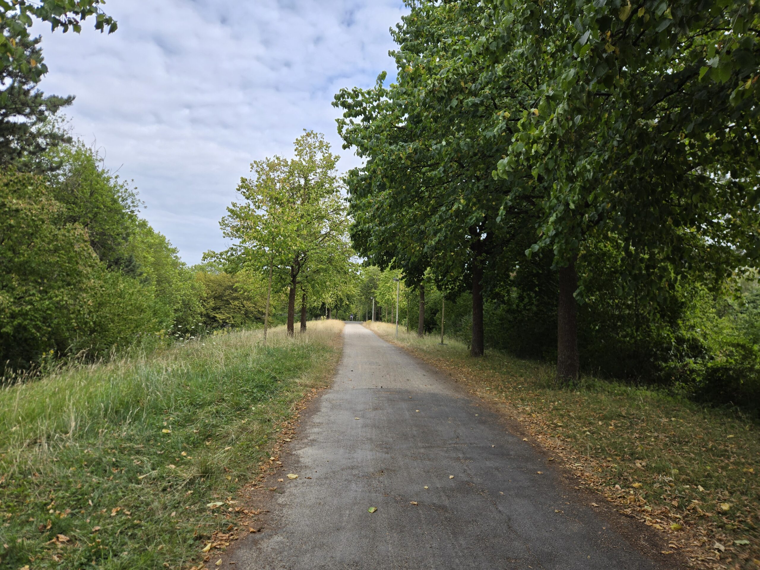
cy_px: 285
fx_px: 505
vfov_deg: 58.9
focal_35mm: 23
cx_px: 380
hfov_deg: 73.9
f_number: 1.8
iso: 25
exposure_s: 1/661
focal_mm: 5.4
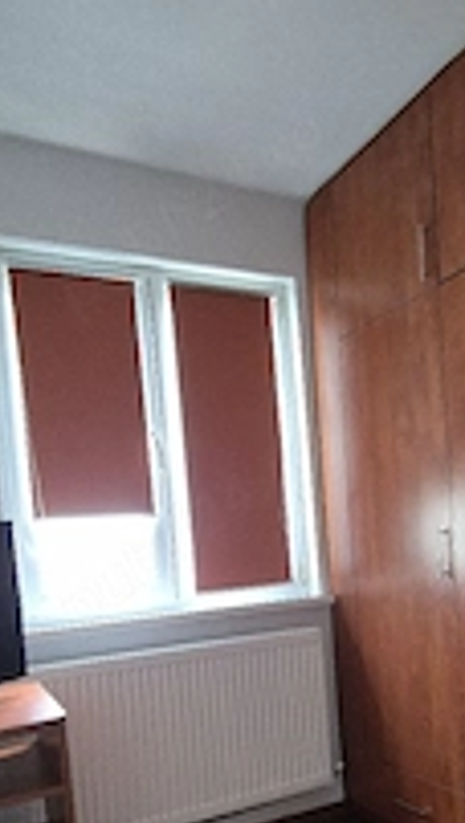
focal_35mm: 28
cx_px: 273
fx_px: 612
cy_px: 579
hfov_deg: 41.4
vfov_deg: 65.2
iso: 1000
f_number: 2.2
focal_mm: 2.2
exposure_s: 1/50
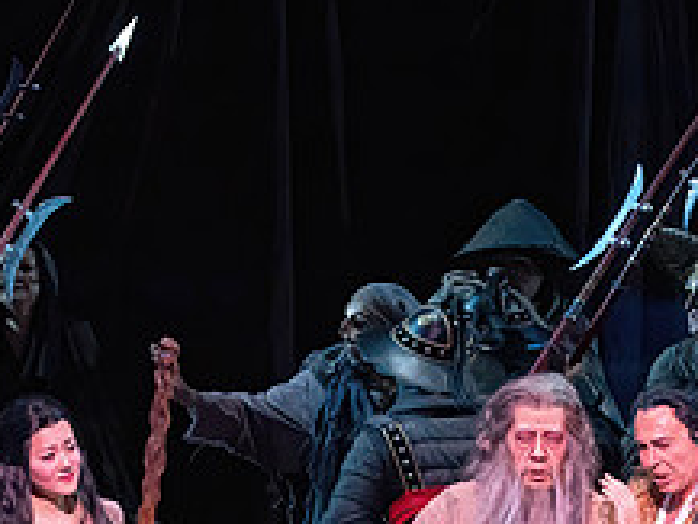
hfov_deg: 3.9
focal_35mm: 514
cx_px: 373
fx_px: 10370
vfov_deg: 2.9
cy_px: 558
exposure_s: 1/320
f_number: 10
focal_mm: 200
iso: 20000
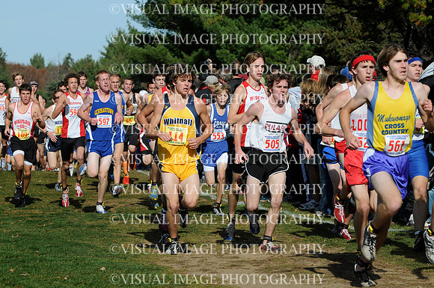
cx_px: 217
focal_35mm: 188
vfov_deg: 7.3
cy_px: 144
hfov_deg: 11.0
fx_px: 2257
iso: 200
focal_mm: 125
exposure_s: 1/1000
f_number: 5.6
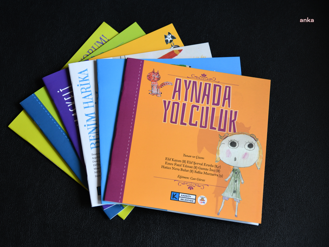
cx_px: 148
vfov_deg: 21.6
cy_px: 122
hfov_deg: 28.5
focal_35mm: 68
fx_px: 646
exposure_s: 1/60
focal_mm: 62
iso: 500
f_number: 4
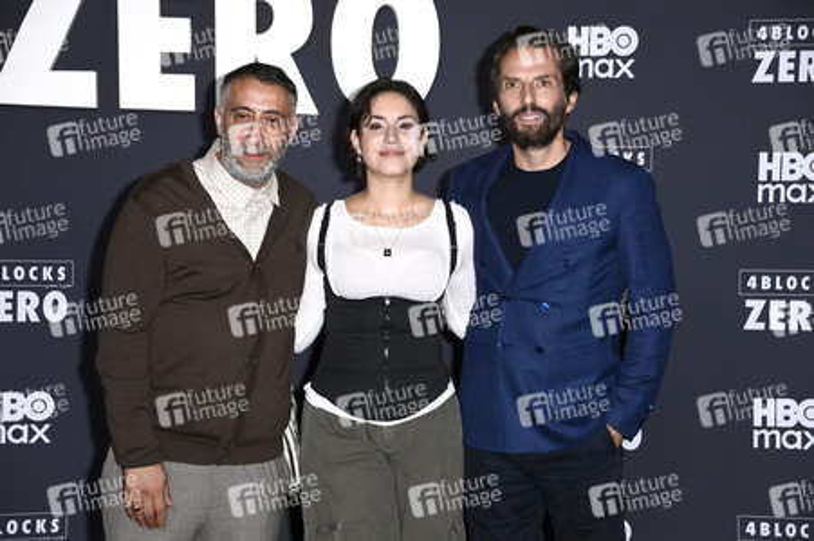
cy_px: 270
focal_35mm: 90
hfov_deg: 22.6
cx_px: 407
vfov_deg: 15.2
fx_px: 2033
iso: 1000
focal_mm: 90
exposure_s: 1/250
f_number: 5.6
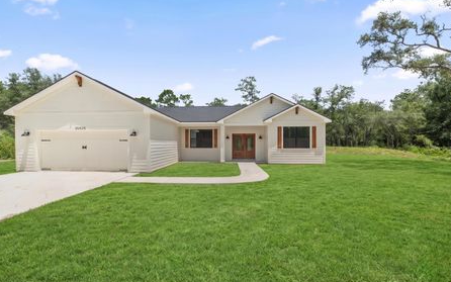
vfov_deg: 71.2
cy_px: 148
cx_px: 217
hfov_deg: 97.8
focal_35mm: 16
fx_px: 197
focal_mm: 14
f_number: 11
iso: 160
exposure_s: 1/100
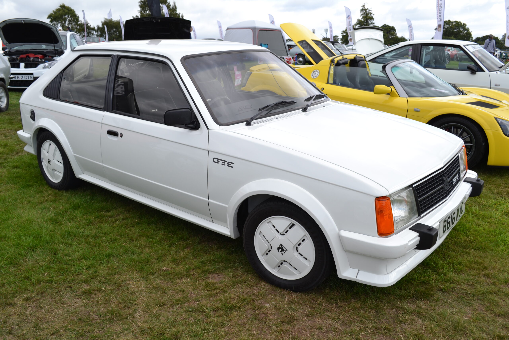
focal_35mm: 33
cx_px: 254
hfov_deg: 57.2
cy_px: 170
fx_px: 467
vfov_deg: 40.0
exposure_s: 1/200
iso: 100
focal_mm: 22
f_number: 7.1
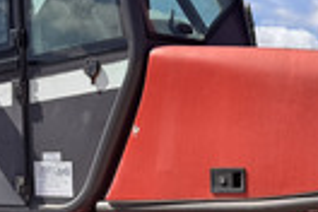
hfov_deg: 19.6
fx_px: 919
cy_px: 265
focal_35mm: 104
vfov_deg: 12.8
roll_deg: +0.4
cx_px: 206
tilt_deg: -7.8
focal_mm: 6.76
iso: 80
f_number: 1.78
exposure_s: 1/3597
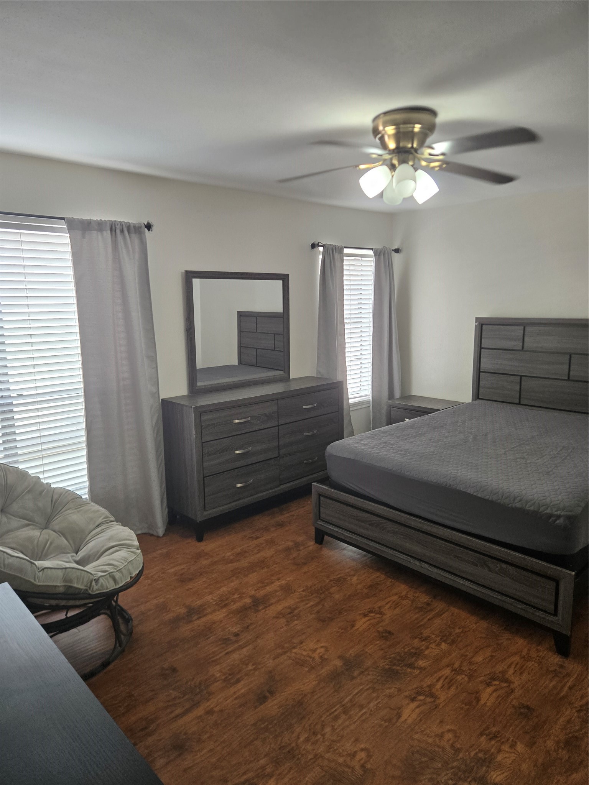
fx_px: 522
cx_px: 294
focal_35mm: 23
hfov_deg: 58.9
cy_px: 392
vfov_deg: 73.9
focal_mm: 5.4
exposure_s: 1/120
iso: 125
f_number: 1.8
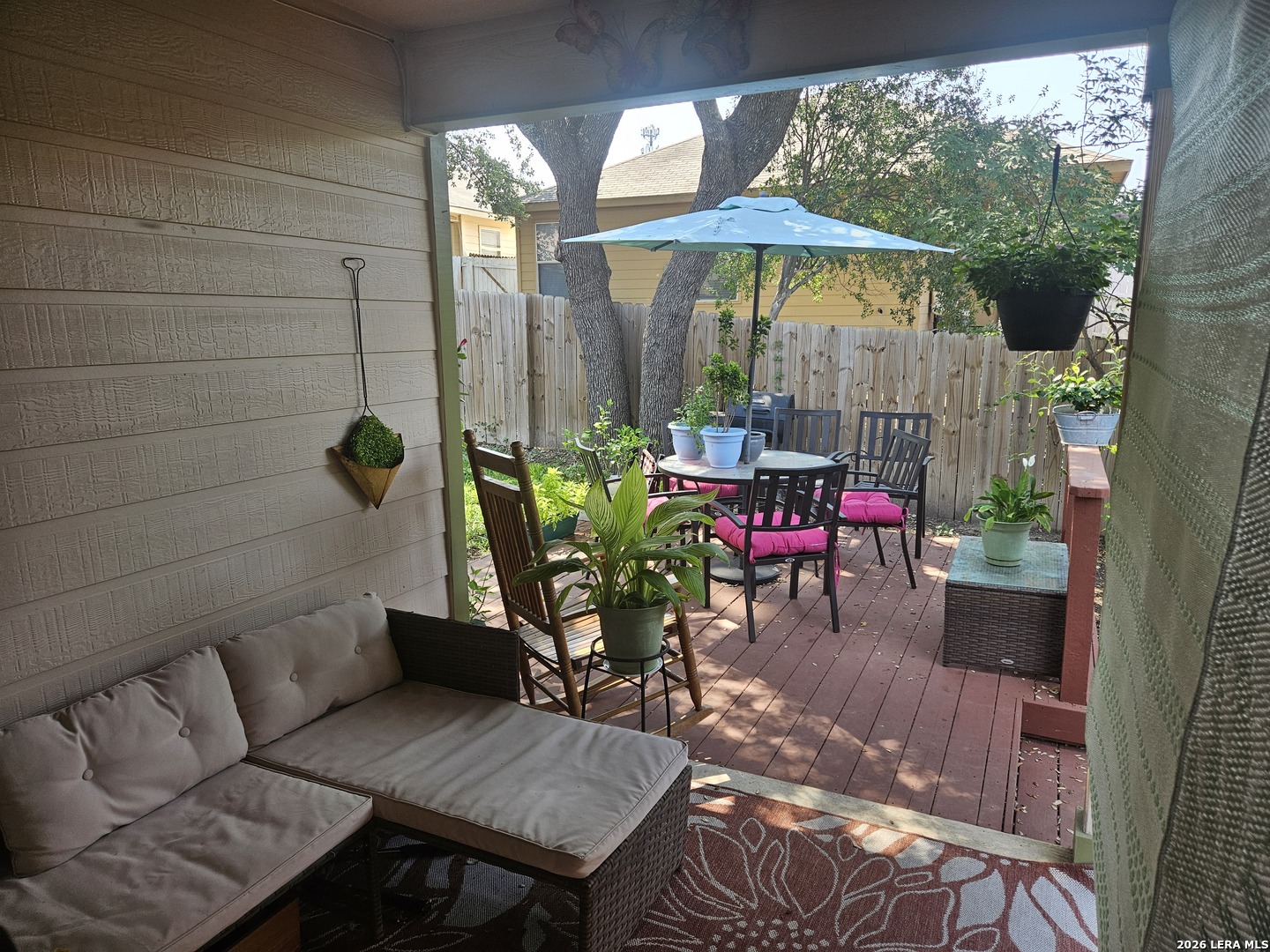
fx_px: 844
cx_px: 635
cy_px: 476
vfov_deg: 58.9
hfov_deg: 73.9
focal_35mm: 23
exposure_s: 1/180
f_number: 1.8
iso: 40
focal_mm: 5.4
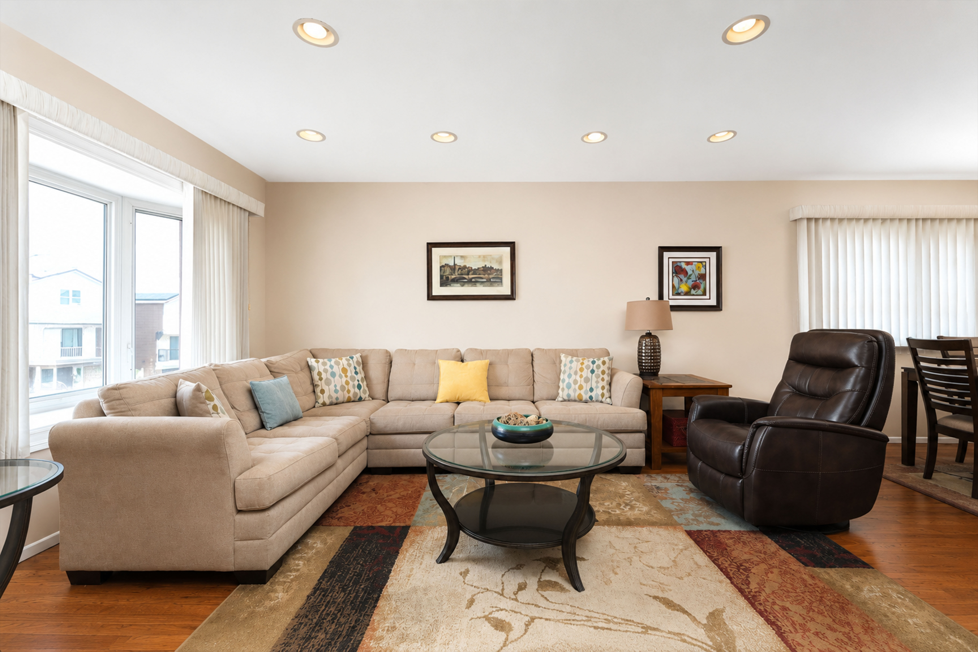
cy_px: 326
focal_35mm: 16
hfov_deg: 96.7
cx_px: 489
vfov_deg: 73.7
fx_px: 435
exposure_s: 1/50
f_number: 5
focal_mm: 16
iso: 64
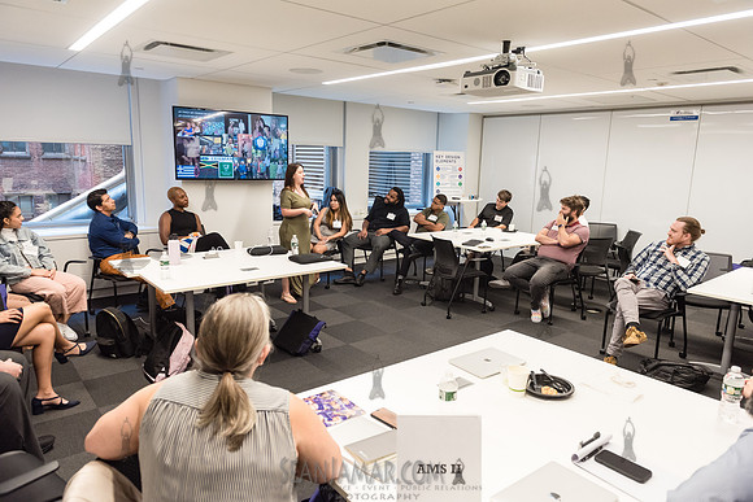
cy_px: 251
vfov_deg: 53.2
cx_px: 376
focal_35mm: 24
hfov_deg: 73.7
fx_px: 502
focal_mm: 24
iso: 2500
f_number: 4.5
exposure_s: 1/250
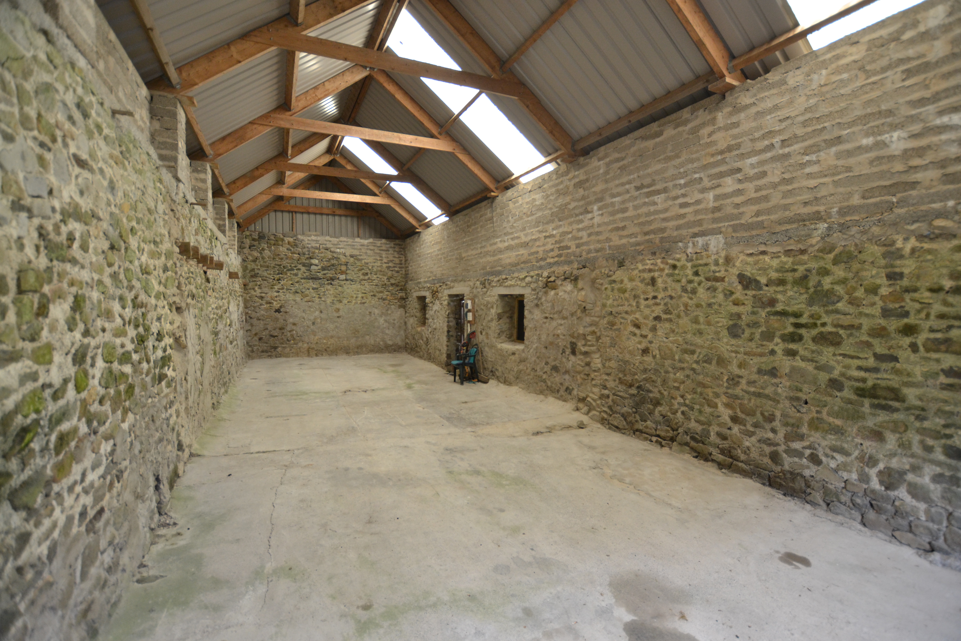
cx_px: 480
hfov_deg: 100.4
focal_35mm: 15
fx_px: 400
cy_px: 320
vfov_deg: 77.3
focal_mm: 10
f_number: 3.5
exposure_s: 1/125
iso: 800
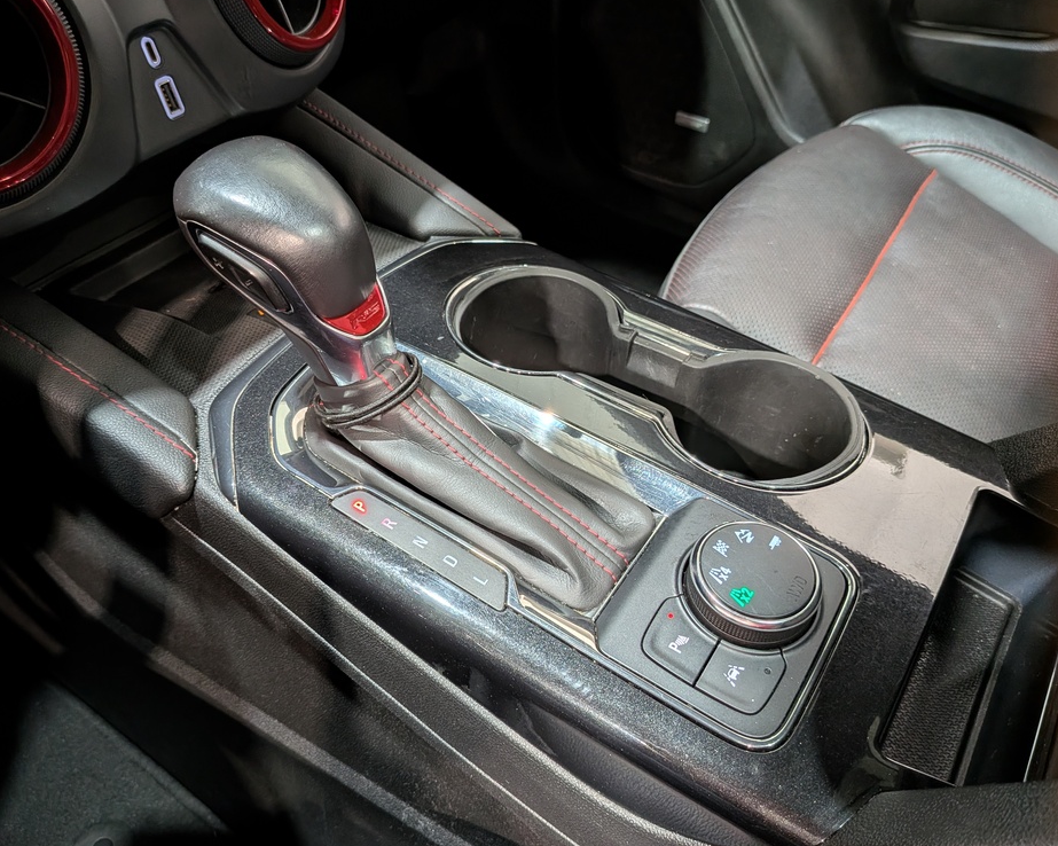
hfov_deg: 66.0
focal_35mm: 26
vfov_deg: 54.9
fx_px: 814
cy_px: 432
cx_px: 507
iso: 26
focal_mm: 4.53
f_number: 1.7
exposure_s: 1/30
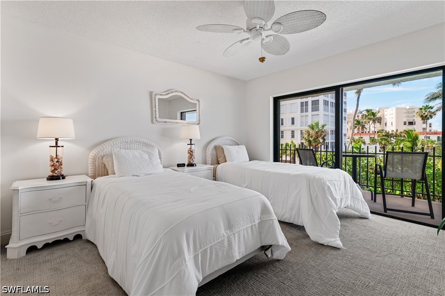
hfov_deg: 96.8
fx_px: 198
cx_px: 222
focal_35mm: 16
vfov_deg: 73.7
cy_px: 148
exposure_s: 1/20
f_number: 10
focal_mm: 16
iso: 640
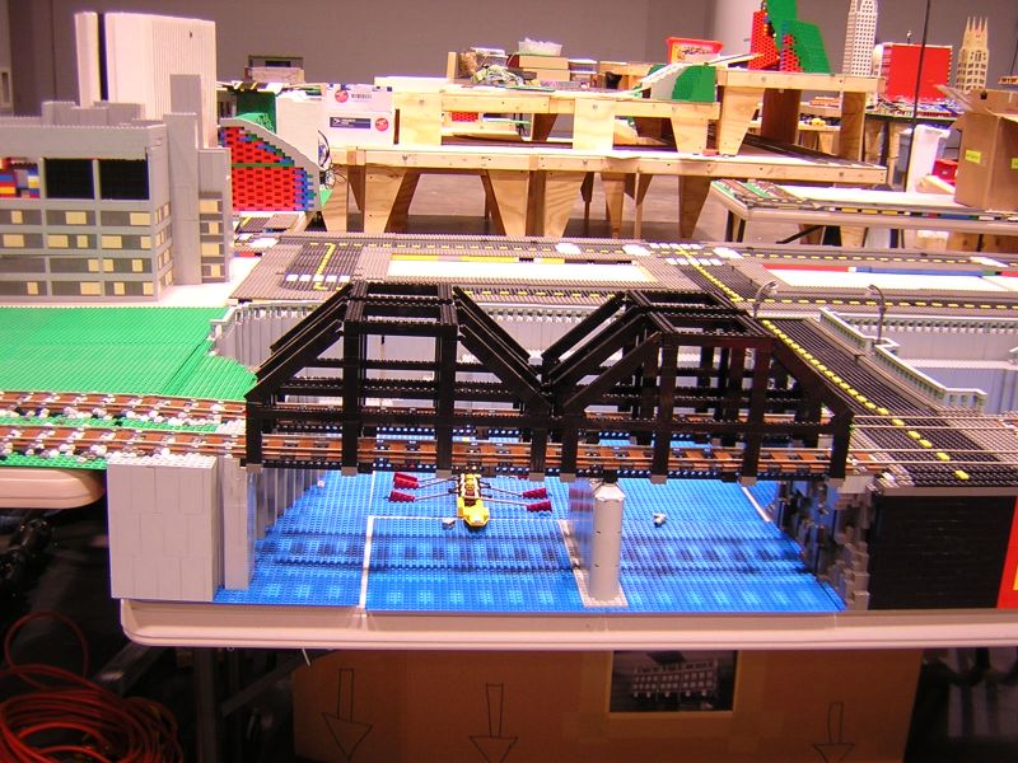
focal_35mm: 36
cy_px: 382
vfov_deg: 39.7
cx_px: 509
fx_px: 1059
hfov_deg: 51.4
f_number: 2.6
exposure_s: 1/3.6
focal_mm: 4.7
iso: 120
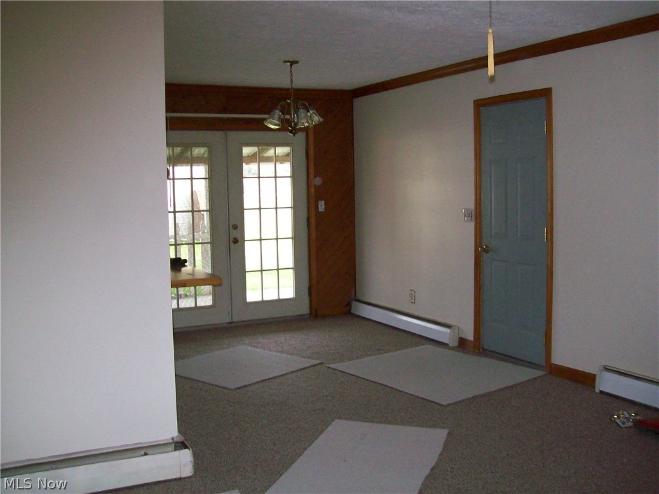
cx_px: 330
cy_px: 247
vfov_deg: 39.7
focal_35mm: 36
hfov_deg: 51.4
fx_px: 685
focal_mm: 6
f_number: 2.7
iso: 200
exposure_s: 1/64
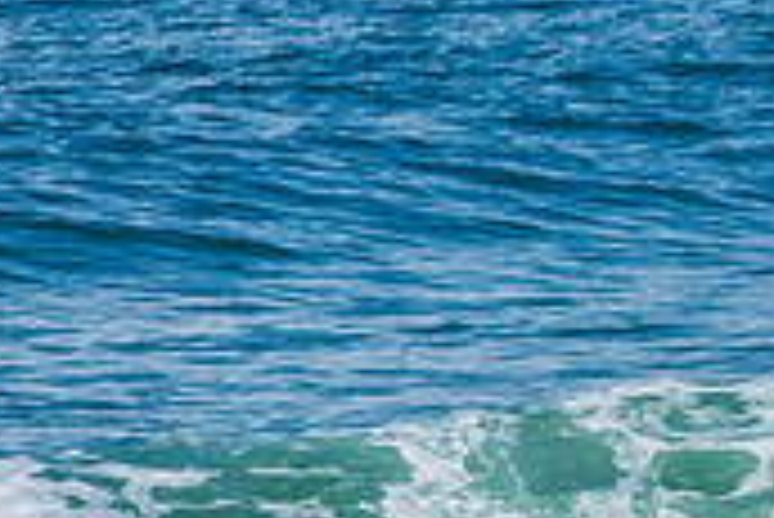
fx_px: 36214
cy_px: 489
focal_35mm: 1683
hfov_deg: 1.2
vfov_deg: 0.8
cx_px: 1233
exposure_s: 1/2000
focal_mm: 500
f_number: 5.6
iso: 125
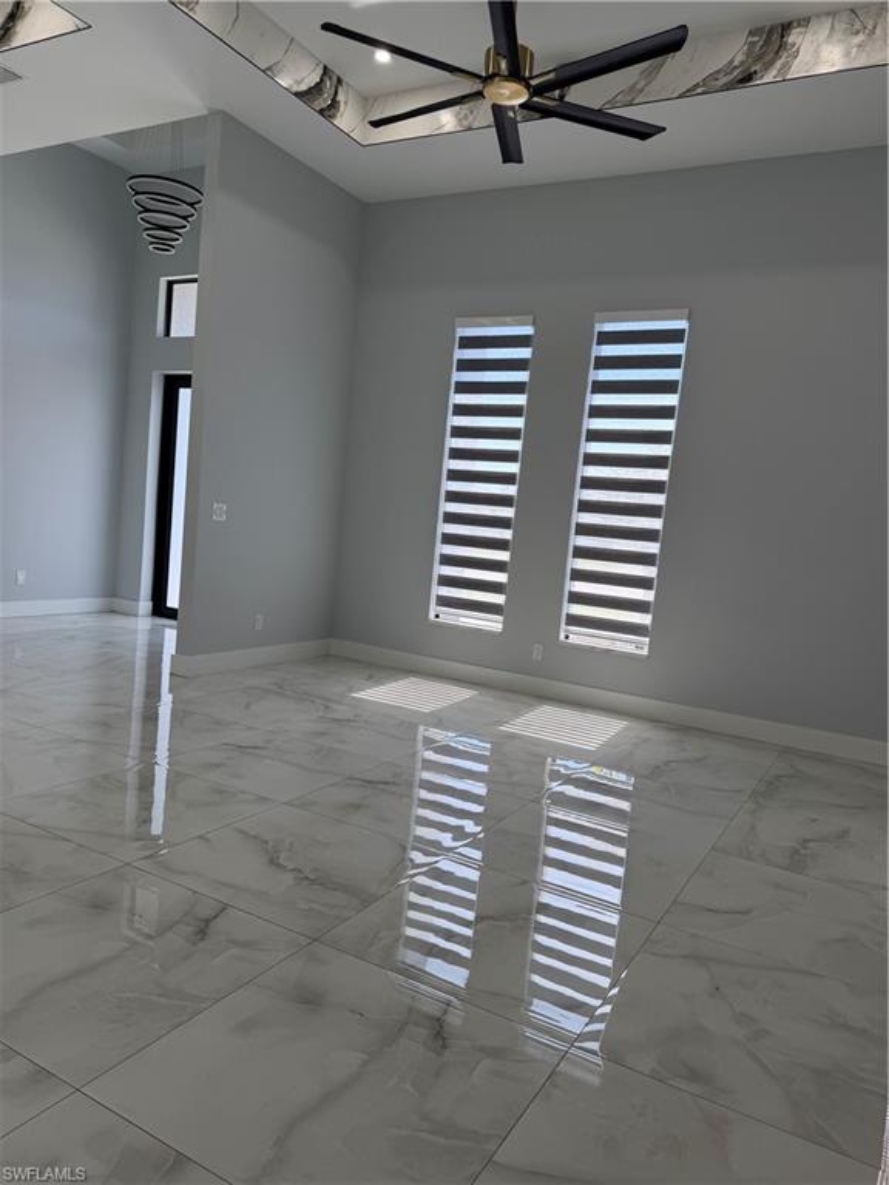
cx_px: 444
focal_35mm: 24
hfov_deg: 56.8
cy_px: 592
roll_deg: -6.4
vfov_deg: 71.6
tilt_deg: -4.5
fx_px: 822
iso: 80
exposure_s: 1/323
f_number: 1.78
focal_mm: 6.76
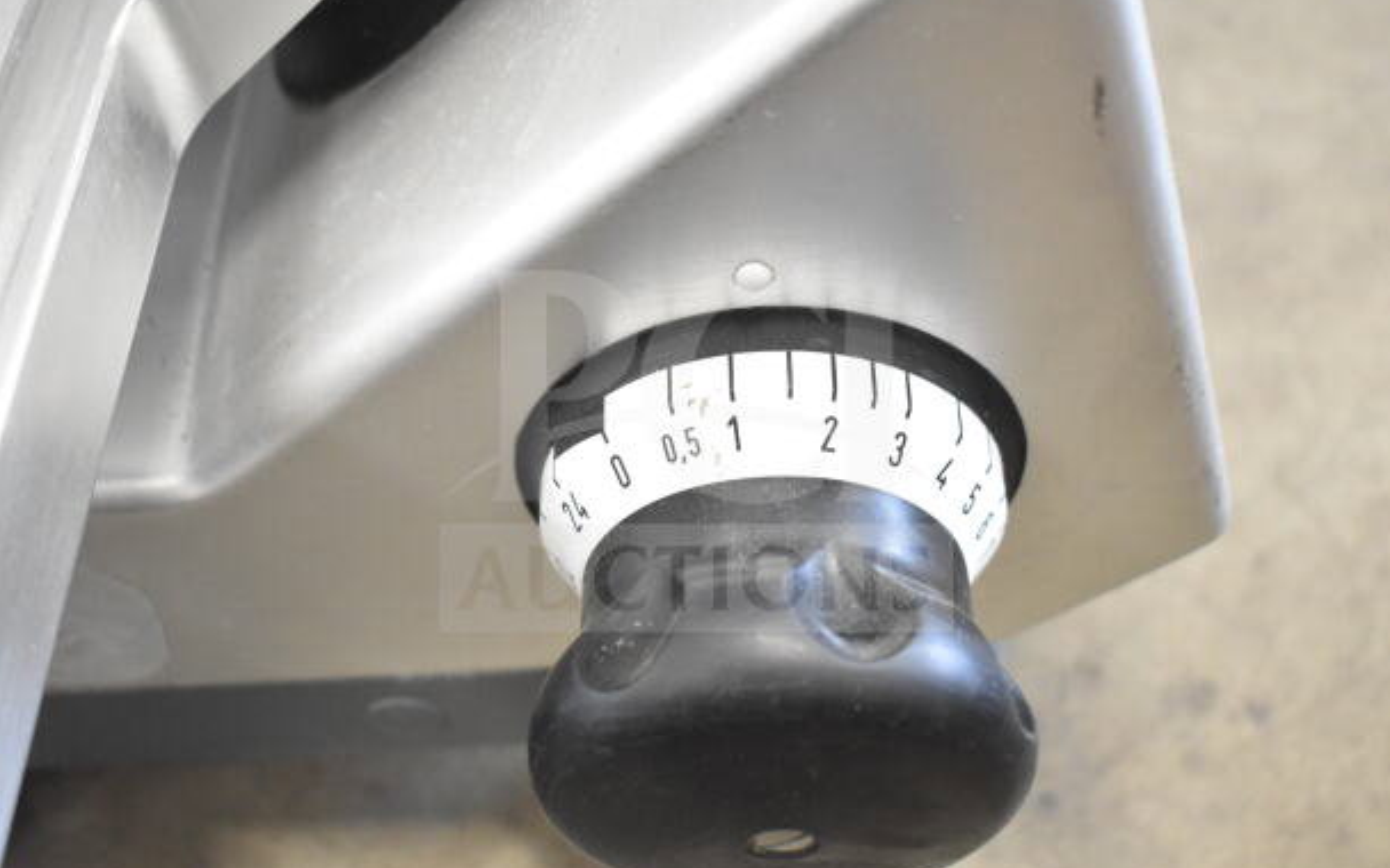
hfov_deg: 44.8
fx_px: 1686
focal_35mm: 45
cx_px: 695
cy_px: 451
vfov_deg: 28.9
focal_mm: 29
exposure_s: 1/50
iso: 5000
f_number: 4.2
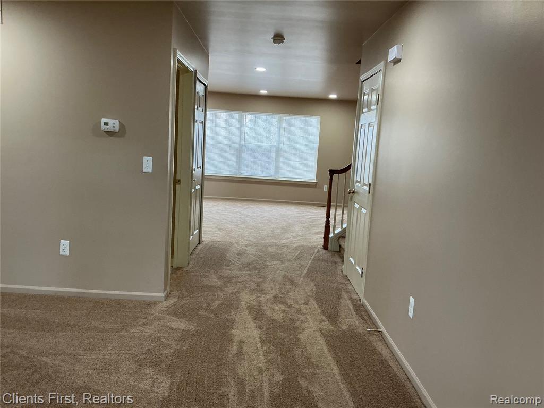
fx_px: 440
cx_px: 272
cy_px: 204
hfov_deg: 63.4
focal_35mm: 28
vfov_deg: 49.7
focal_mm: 3
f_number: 1.8
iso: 125
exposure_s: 1/60
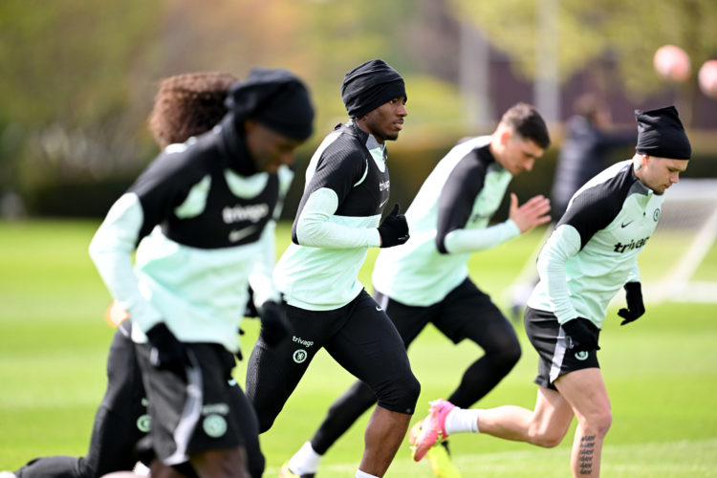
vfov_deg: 3.4
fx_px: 7966
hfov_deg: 5.2
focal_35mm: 400
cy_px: 239
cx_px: 358
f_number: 2.8
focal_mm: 400
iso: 640
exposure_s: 1/3200
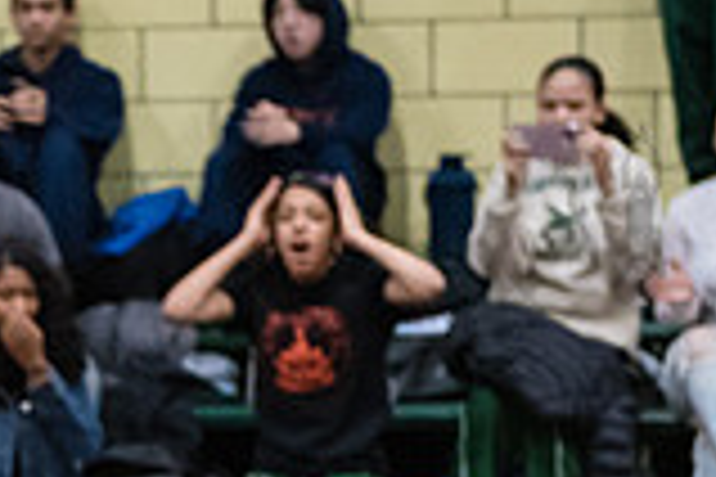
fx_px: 5071
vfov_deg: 5.3
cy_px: 853
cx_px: -234
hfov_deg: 8.0
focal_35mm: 255
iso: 8000
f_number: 3.2
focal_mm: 70
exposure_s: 1/500
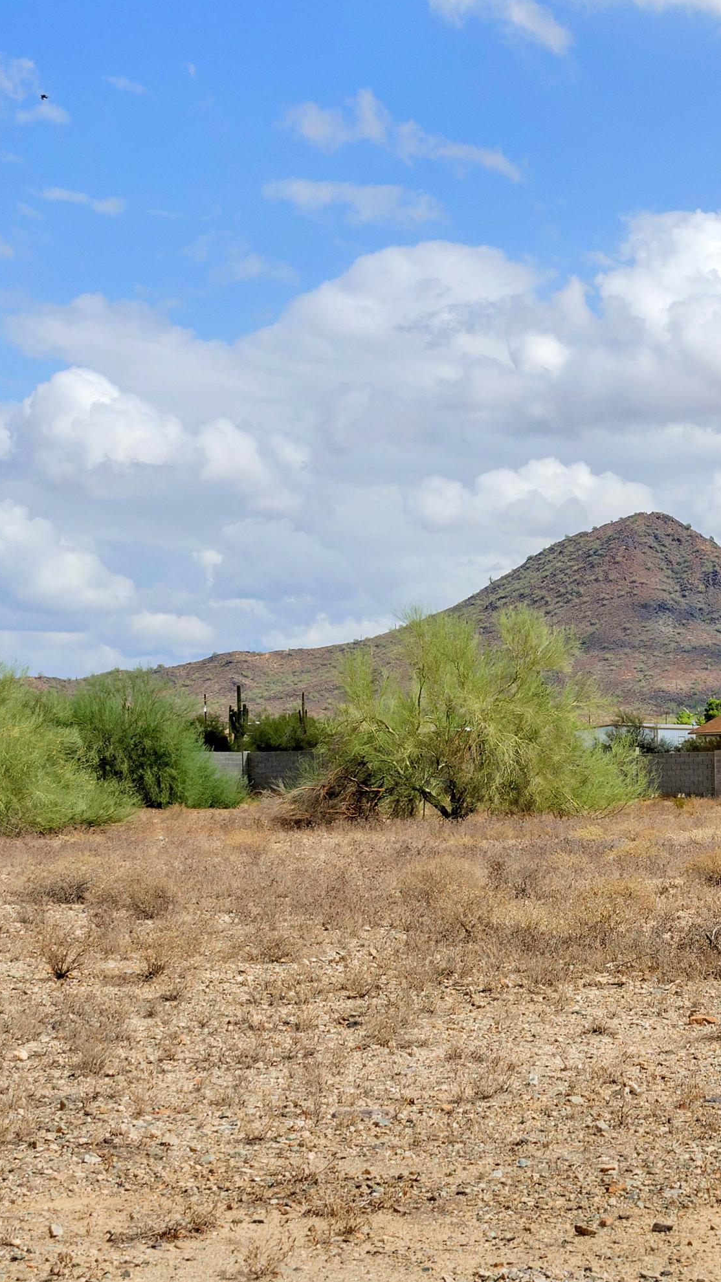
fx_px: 2584
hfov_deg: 15.7
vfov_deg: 27.9
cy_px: 640
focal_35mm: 76
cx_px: 652
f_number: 10
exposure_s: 1/400
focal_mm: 32
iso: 200
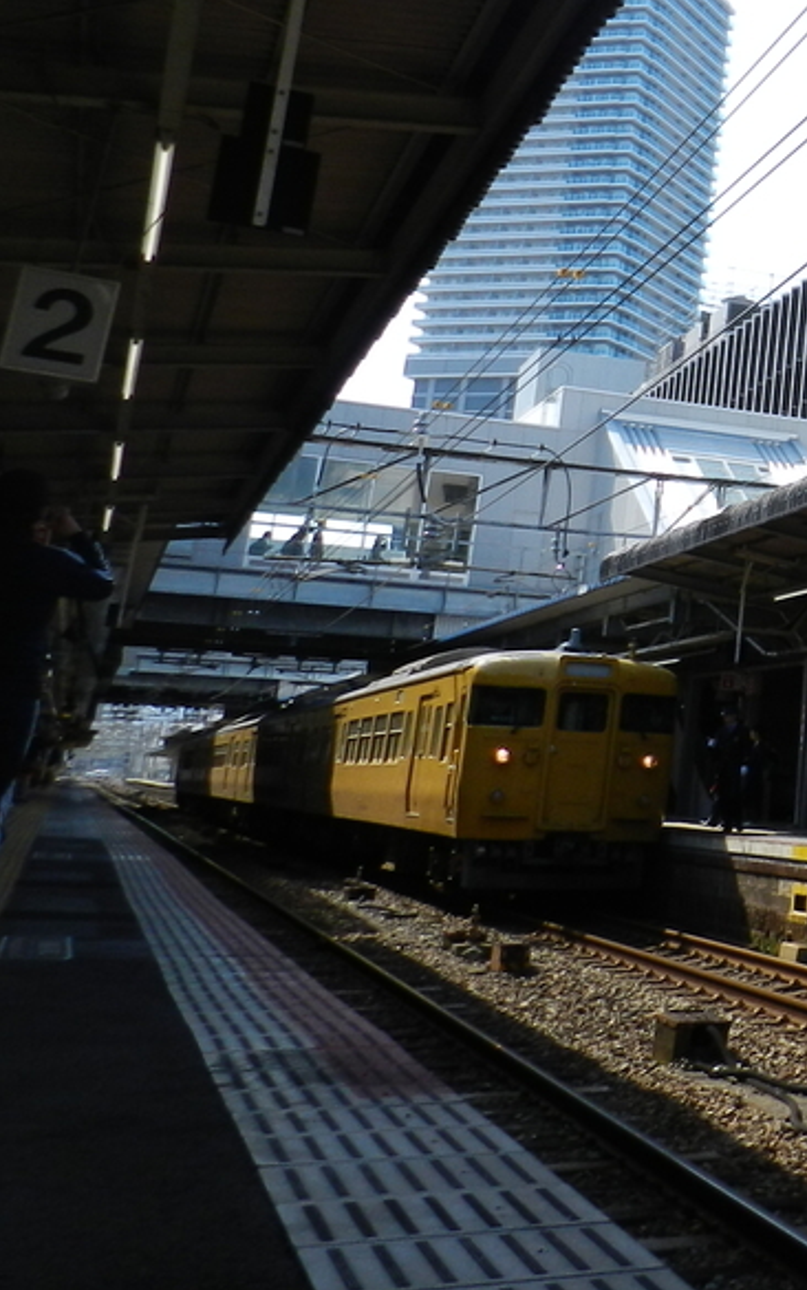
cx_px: 1160
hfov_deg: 22.1
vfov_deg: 39.1
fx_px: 1758
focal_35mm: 50
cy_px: 311
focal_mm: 4
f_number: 3.4
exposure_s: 1/1250
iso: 160
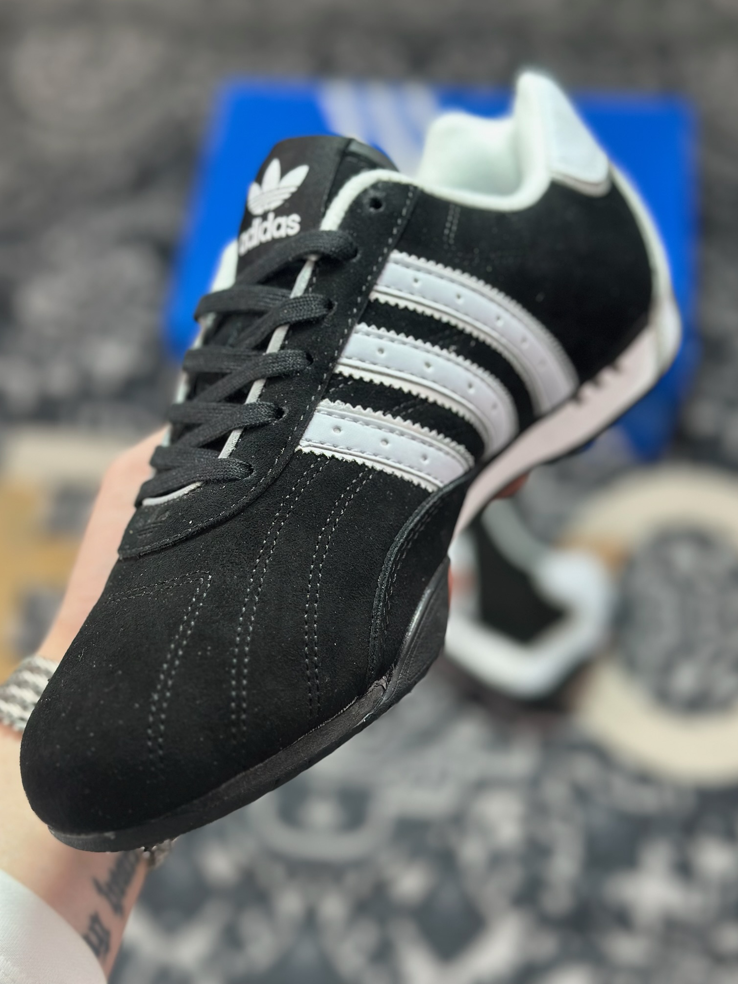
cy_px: 482
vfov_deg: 38.9
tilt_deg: -56.9
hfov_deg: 29.7
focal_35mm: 49
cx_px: 376
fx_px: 1393
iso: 80
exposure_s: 1/383
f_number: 1.78
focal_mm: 6.86
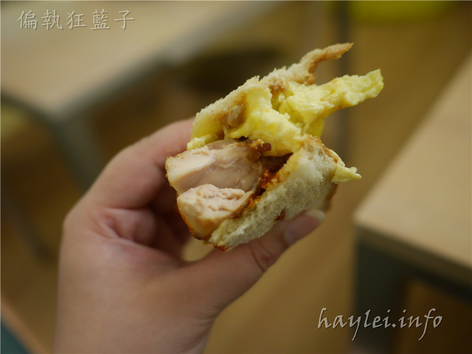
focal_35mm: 30
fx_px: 409
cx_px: 236
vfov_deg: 46.8
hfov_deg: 60.0
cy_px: 177
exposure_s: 1/60
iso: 400
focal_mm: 15
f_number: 1.7
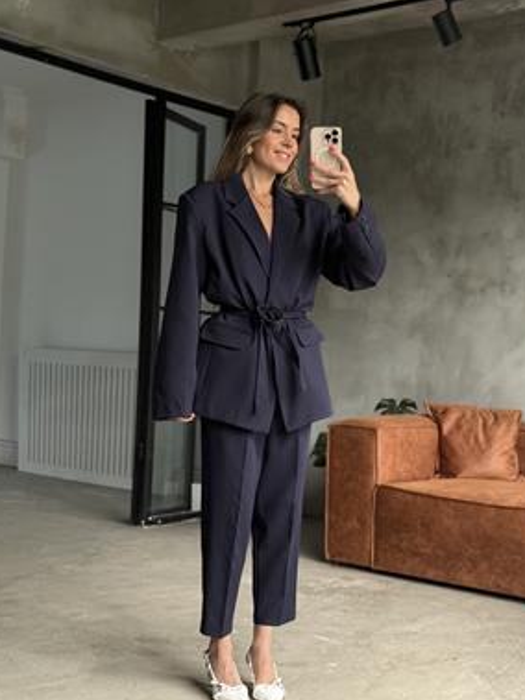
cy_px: 331
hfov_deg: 27.0
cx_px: 255
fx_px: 1093
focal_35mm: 54
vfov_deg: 35.5
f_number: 1.78
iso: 500
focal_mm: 6.76
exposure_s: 1/40
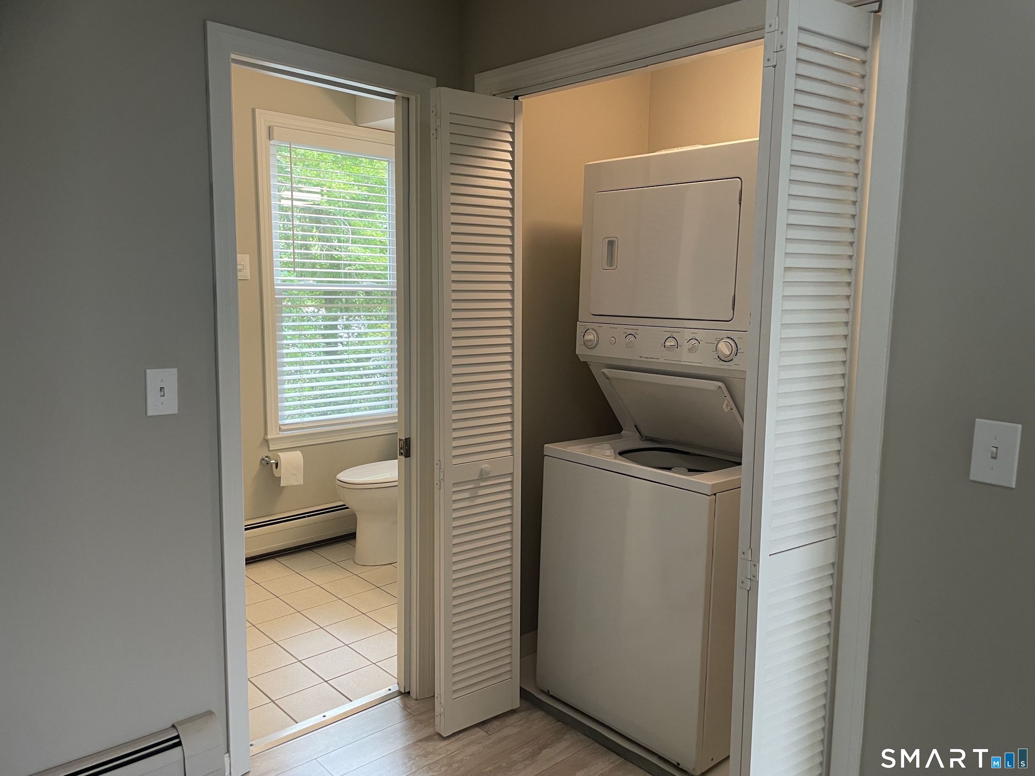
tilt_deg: -6.5
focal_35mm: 26
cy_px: 388
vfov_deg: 53.1
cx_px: 518
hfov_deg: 67.3
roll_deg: -0.6
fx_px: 777
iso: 100
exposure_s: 1/60
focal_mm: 4.2
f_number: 1.6
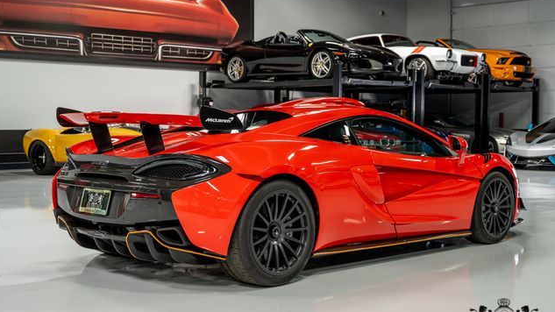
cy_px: 175
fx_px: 795
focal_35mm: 54
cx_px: 277
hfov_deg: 38.5
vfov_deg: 22.2
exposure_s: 1/60
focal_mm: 51
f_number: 5
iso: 800
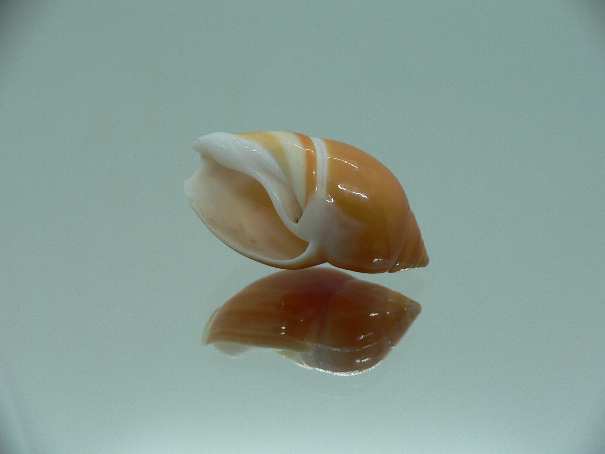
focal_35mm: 35
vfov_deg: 40.7
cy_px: 227
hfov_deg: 52.6
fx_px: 612
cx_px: 302
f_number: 2.8
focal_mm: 4.6
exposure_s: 1/60
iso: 80
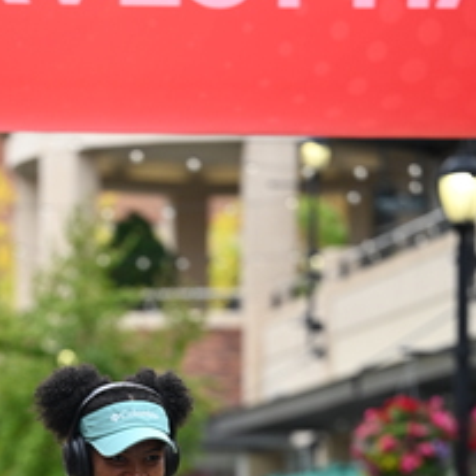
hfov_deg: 8.5
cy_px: 554
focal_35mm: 206
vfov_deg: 8.4
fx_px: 3205
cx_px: 112
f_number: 2.8
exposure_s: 1/2500
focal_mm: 91
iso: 640
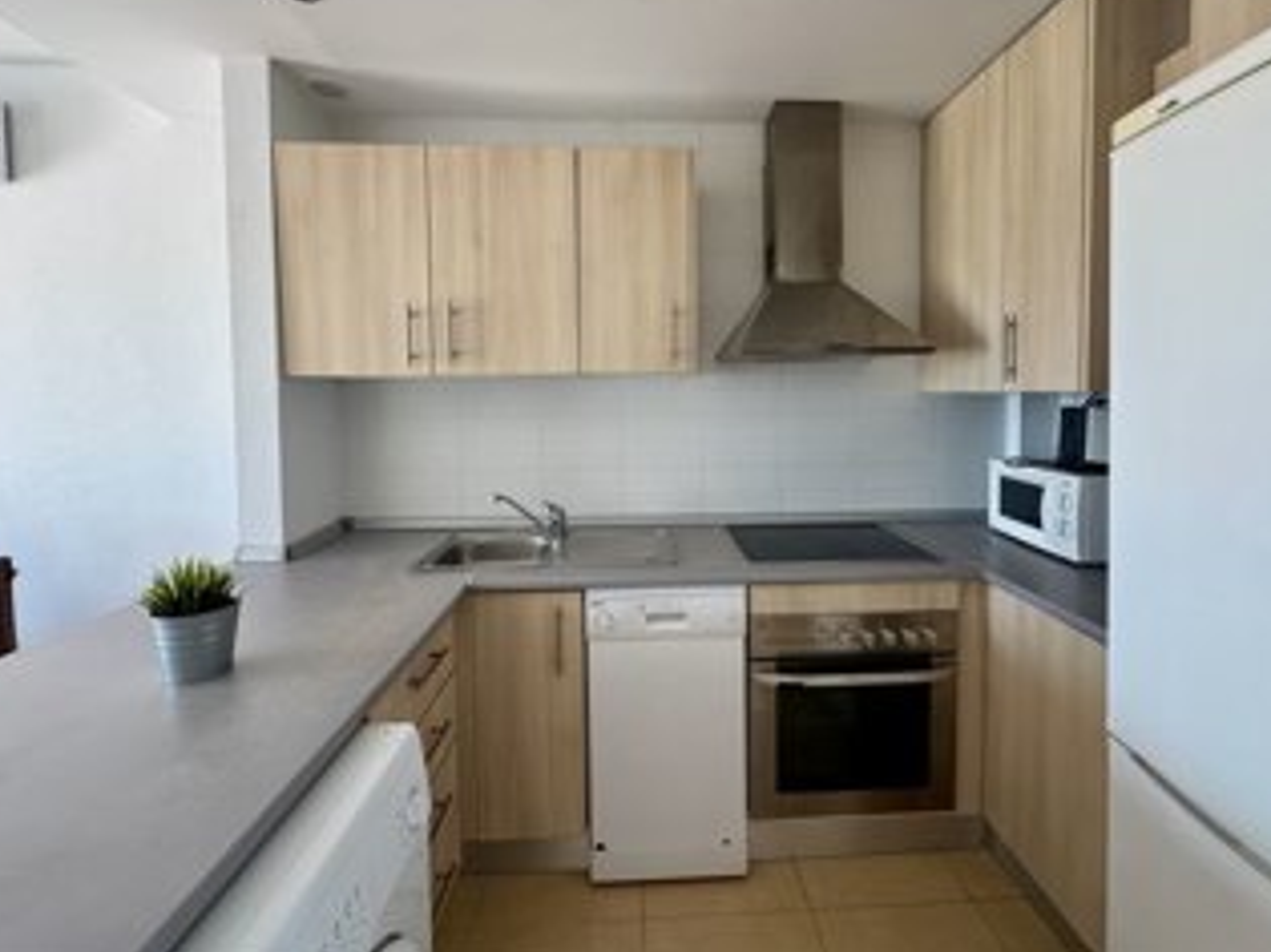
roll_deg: +0.6
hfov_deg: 94.5
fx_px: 587
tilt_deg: -2.4
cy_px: 420
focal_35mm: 16
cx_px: 662
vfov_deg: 77.8
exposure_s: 1/100
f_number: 2.2
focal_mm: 2.22
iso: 200
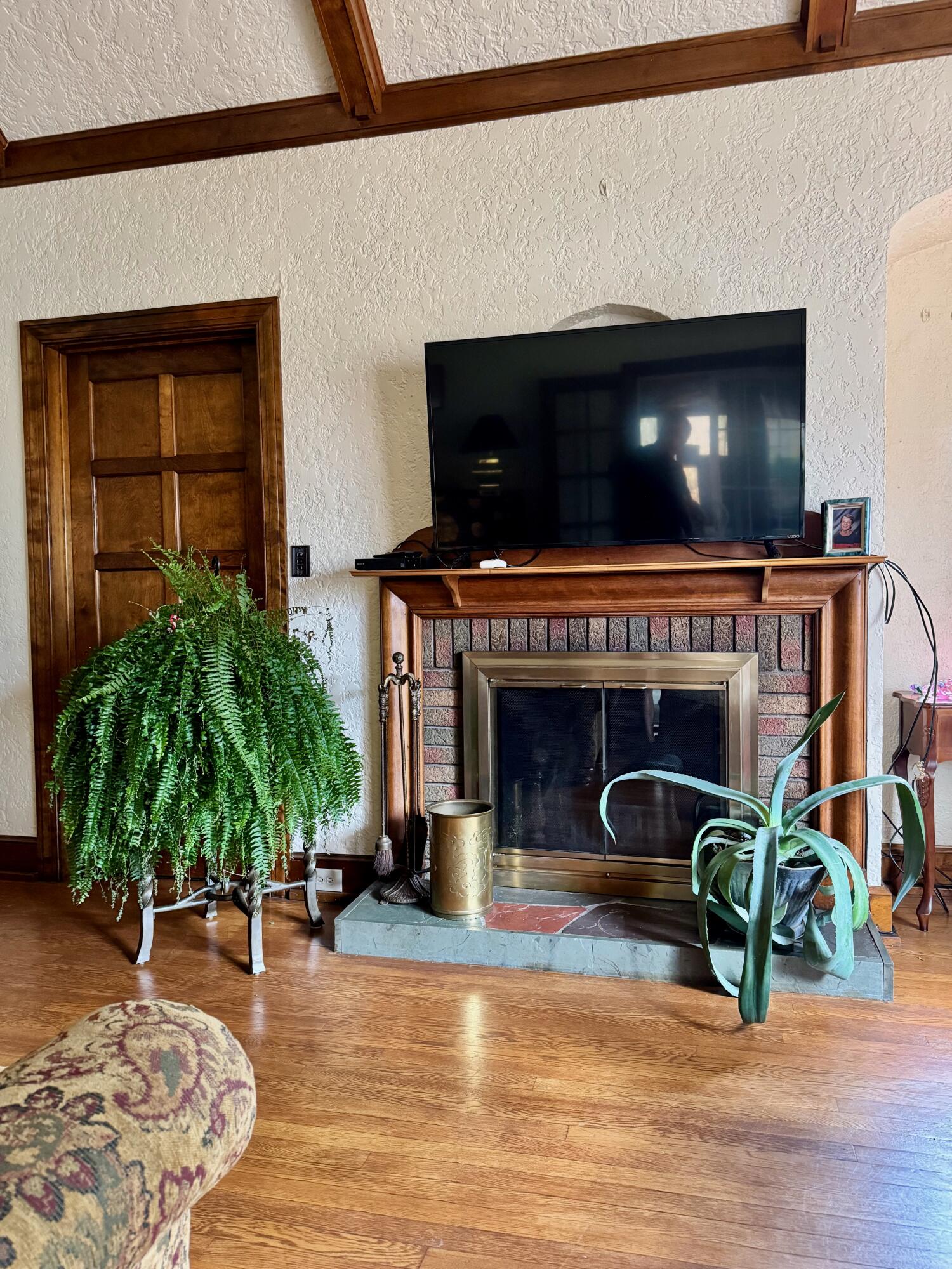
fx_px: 880
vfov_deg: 71.6
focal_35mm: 24
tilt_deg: -1.6
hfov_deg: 56.8
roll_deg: -0.3
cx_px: 476
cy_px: 634
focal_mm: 6.76
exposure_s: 1/40
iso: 640
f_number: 1.78
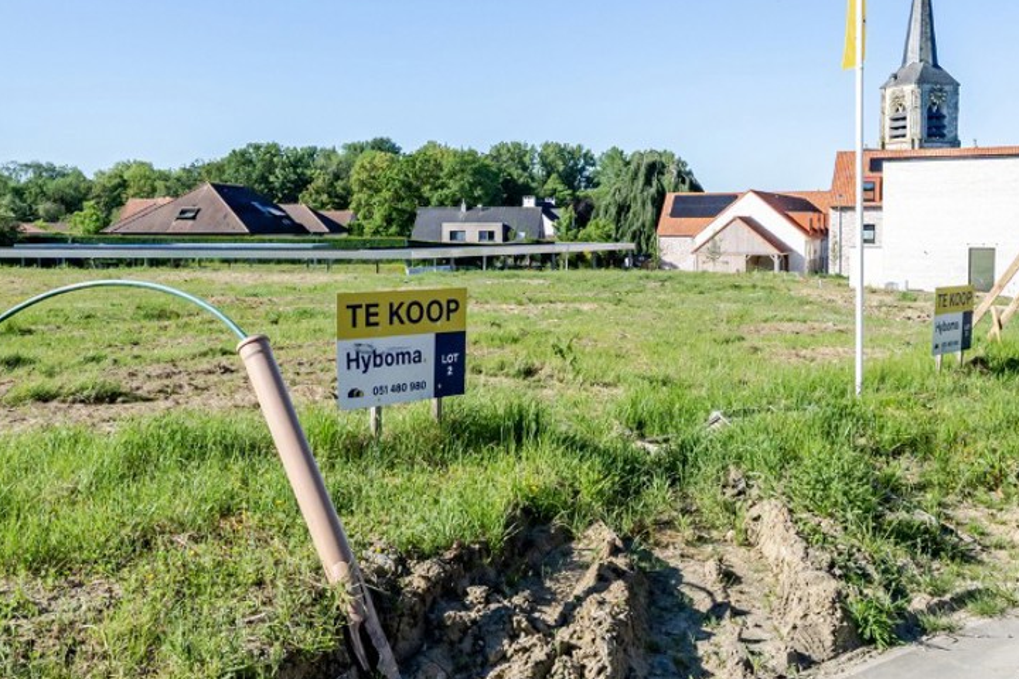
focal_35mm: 35
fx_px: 991
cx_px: 420
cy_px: 173
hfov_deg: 54.1
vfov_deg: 37.0
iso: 250
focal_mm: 14
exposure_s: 1/1600
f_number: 9
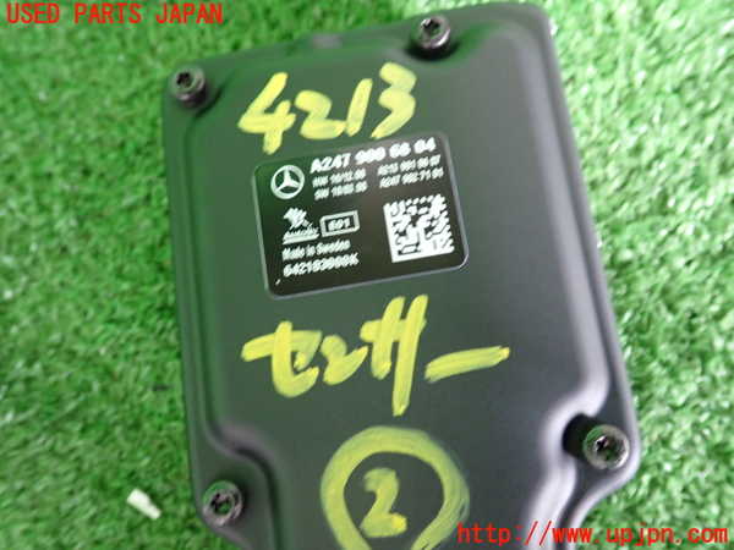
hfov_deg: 60.0
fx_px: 636
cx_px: 367
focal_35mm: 30
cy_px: 275
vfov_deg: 46.8
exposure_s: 1/30
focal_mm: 5.4
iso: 640
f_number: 2.3
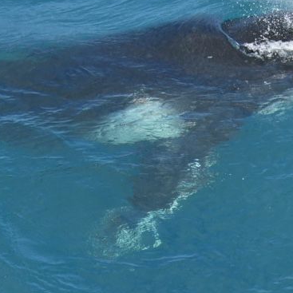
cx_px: 223
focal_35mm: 111
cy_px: 86
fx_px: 1063
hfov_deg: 15.6
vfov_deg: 15.6
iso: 1000
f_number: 4.5
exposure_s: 1/8000
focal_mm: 60
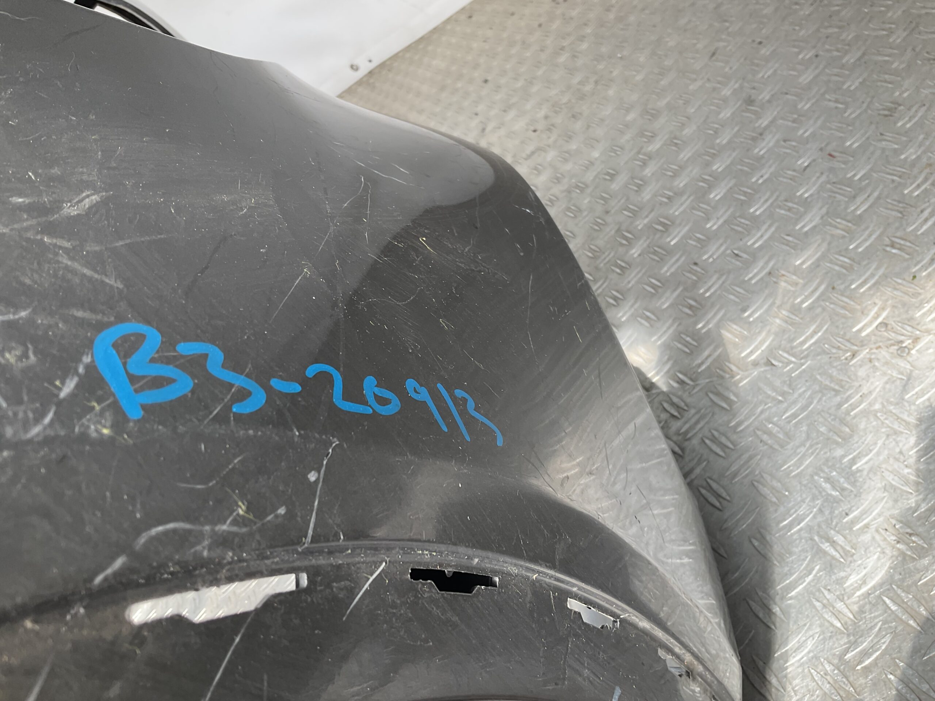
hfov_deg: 61.7
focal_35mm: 29
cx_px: 468
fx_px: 783
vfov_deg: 48.2
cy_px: 350
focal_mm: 3
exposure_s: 1/189
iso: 16
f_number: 1.8
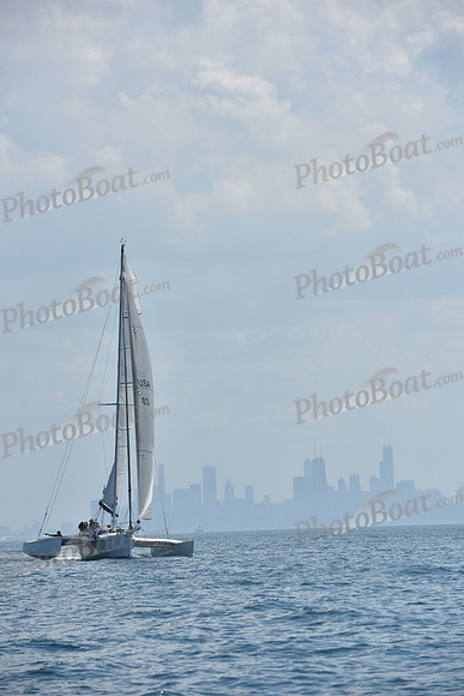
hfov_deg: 6.9
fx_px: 3864
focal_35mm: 200
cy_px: 348
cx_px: 232
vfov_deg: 10.3
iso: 250
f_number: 10
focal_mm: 200
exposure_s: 1/1250
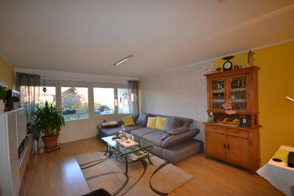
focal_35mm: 15
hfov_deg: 100.4
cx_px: 147
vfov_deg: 77.3
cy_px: 98
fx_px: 123
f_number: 4
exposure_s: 1/60
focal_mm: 10
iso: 500
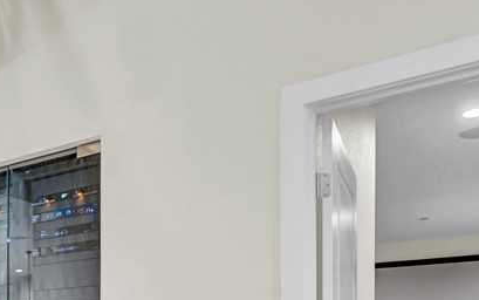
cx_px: 78
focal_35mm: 46
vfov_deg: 25.6
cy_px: 345
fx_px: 601
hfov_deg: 41.1
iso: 800
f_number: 8
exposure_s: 1/5
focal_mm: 17
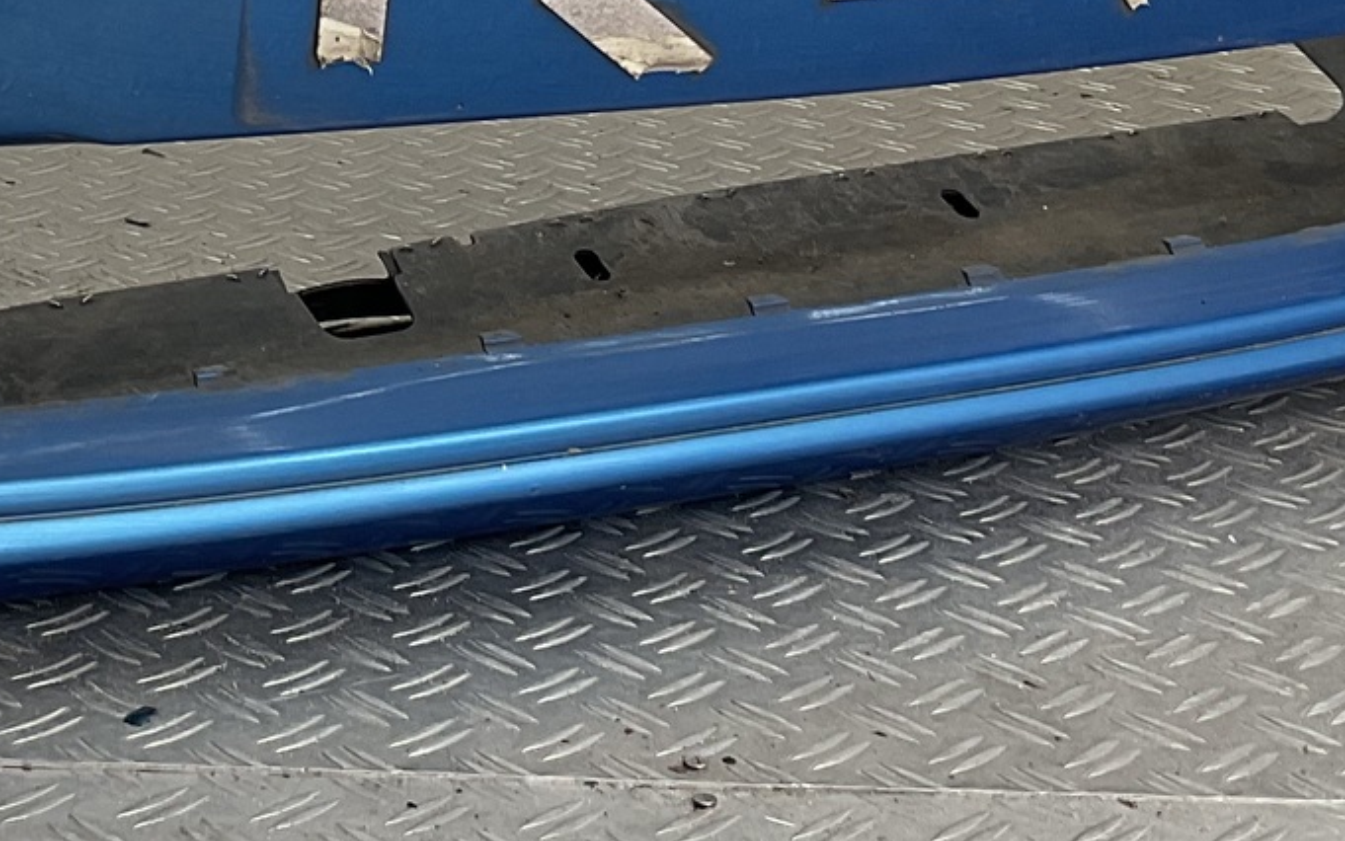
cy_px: -351
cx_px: 190
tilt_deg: -6.0
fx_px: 3336
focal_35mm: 91
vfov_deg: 13.7
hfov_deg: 22.4
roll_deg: +0.4
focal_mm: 3
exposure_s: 1/176
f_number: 1.8
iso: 16
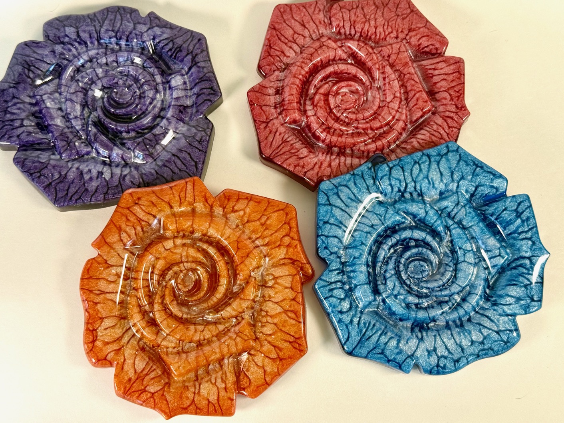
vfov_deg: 28.6
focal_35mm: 51
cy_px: 199
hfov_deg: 37.5
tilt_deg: -75.2
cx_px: 280
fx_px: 831
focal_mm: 6.76
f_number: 1.78
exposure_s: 1/227
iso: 100
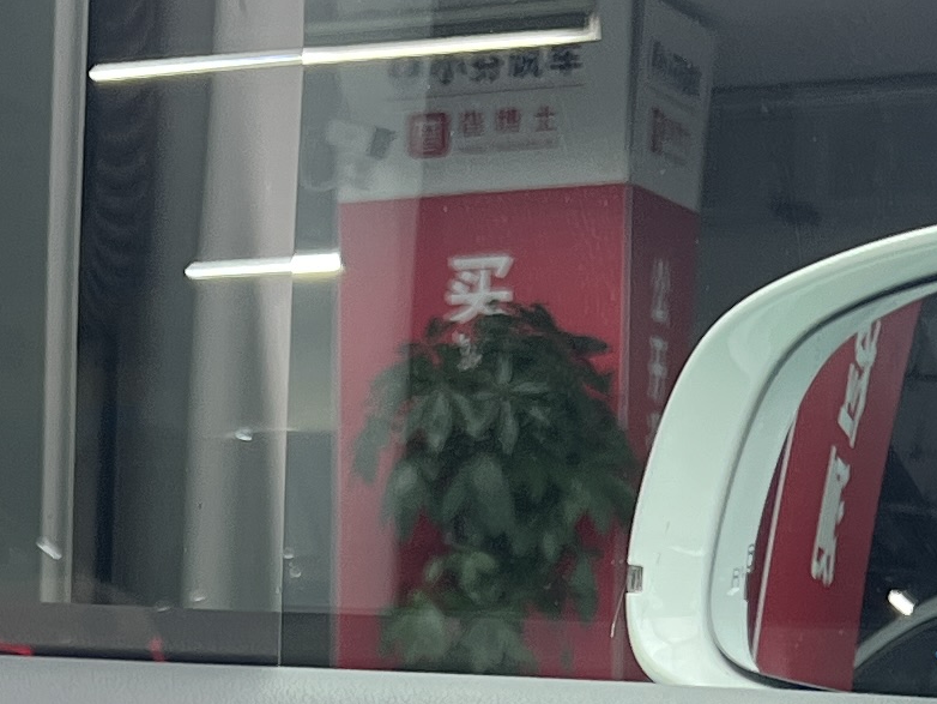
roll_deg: +1.4
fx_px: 3628
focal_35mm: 134
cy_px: 1446
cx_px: -66
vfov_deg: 10.2
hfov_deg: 14.4
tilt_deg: -13.3
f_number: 1.5
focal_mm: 5.7
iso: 64
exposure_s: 1/121
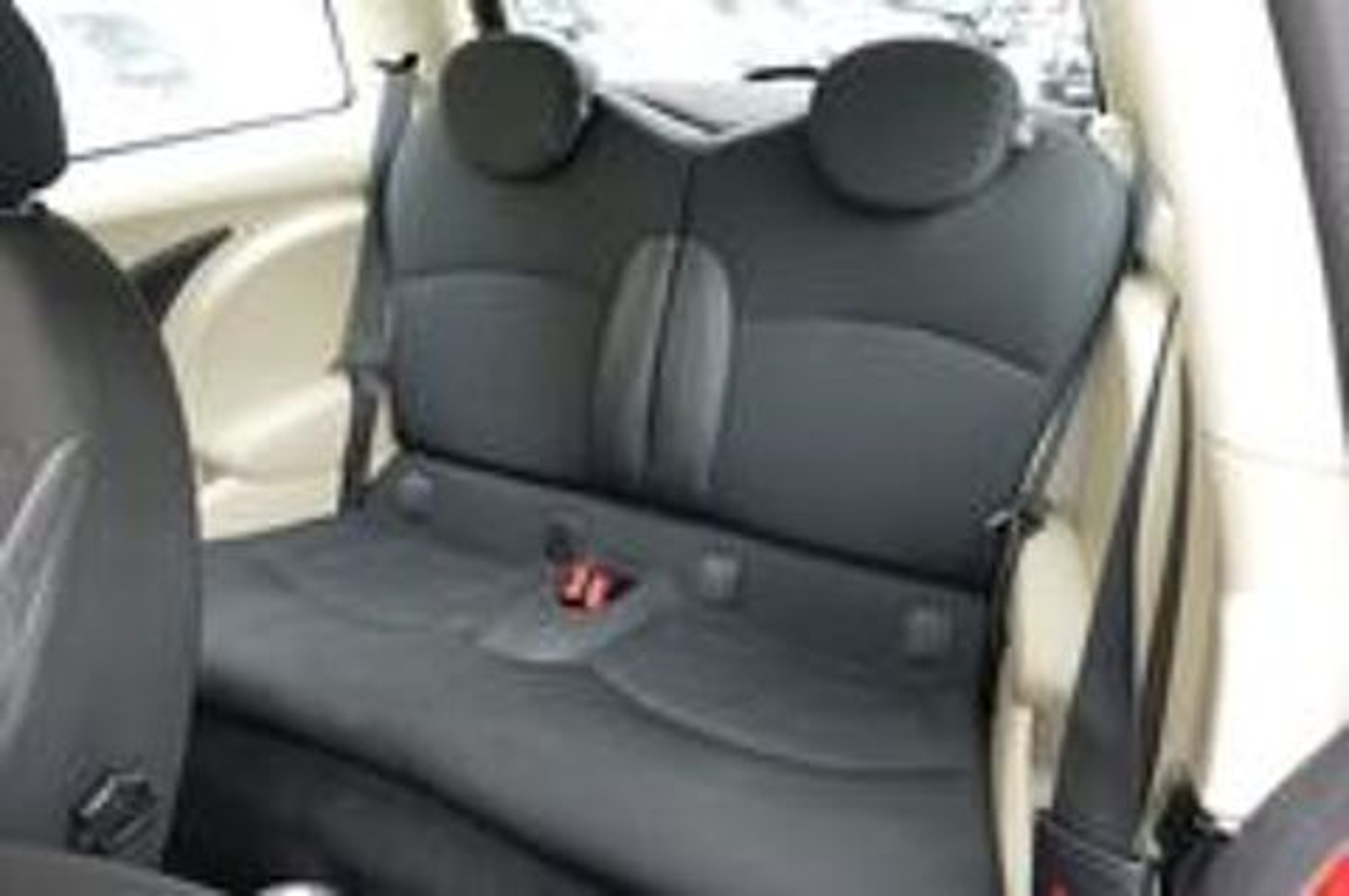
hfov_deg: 71.6
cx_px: 674
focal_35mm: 25
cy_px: 448
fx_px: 936
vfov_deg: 51.2
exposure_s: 1/60
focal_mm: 9.12
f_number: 2.8
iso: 320
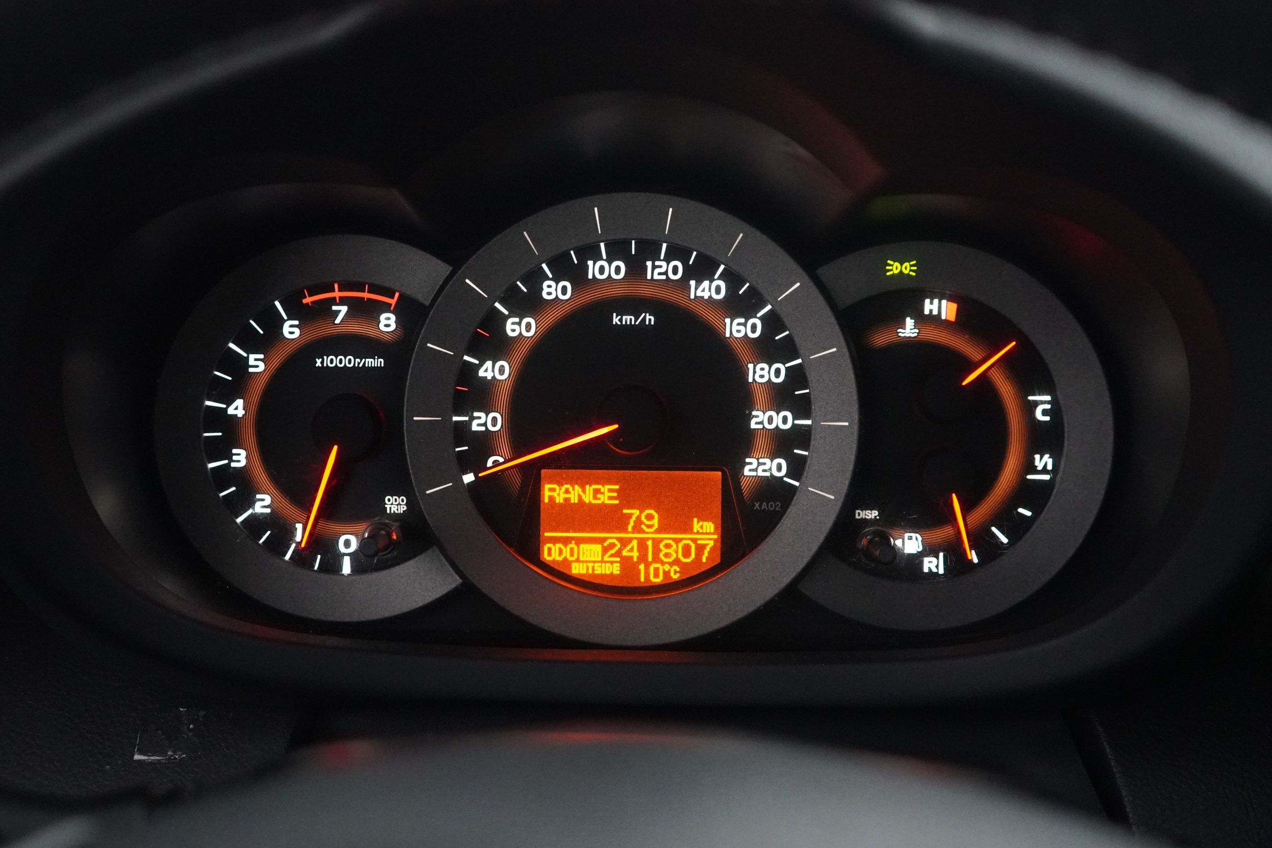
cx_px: 627
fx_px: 1519
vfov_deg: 31.2
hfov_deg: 45.4
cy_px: 428
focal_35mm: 43
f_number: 3.5
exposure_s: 1/40
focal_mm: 28
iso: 6400
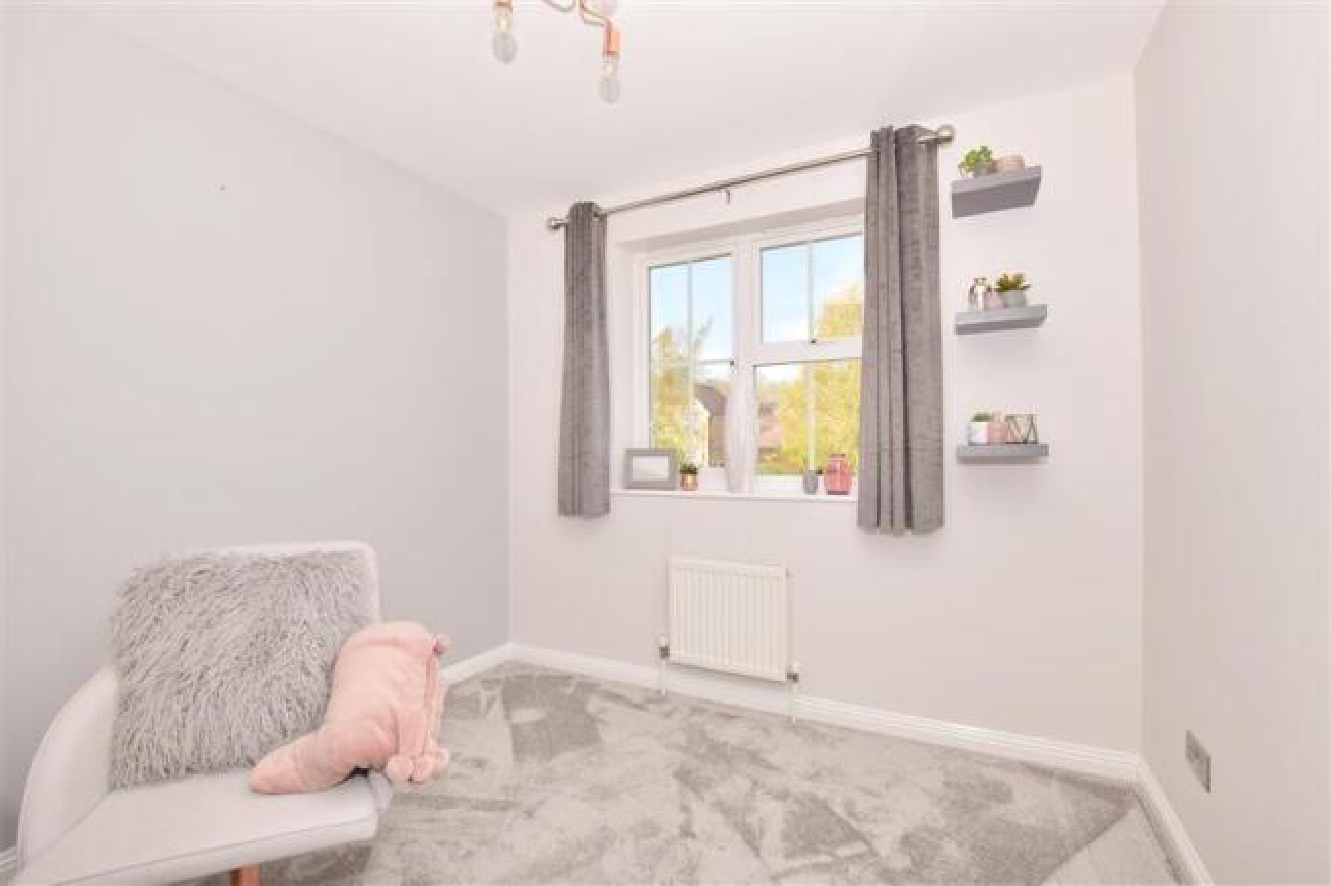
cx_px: 666
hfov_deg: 100.4
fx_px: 554
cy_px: 443
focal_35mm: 15
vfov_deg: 77.3
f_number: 14
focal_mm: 10
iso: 400
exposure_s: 1/200
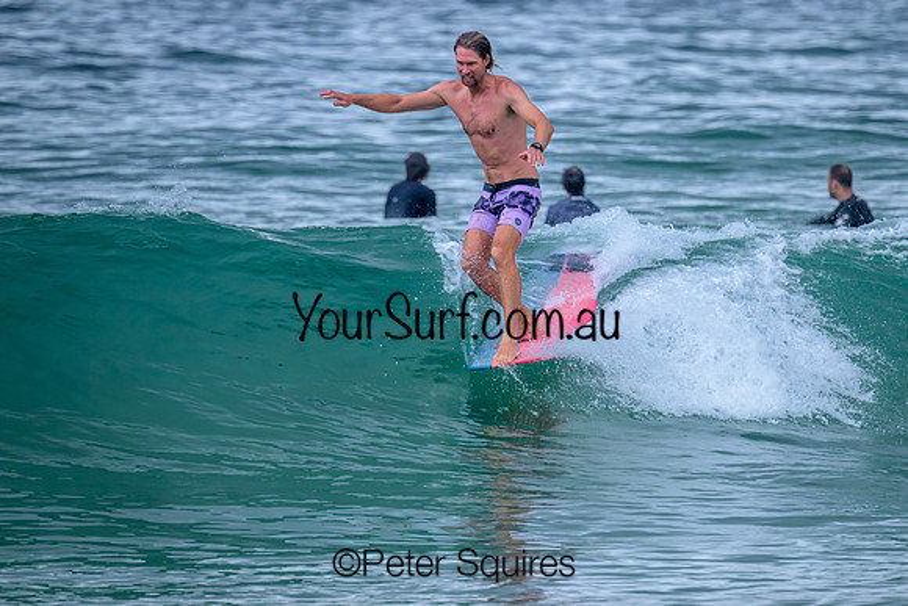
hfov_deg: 3.1
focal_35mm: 658
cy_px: 250
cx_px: 562
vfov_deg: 2.1
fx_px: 16595
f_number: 7.6
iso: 900
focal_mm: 480
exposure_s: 1/2000
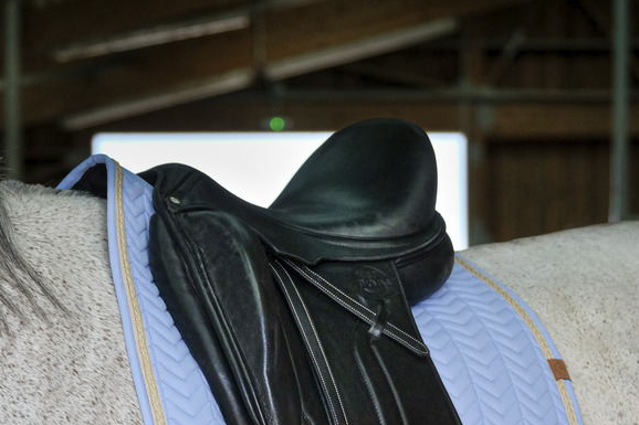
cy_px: 464
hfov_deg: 11.1
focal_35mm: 186
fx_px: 3300
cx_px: 350
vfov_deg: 7.3
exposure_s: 1/1000
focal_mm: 70
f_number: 4
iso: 1250
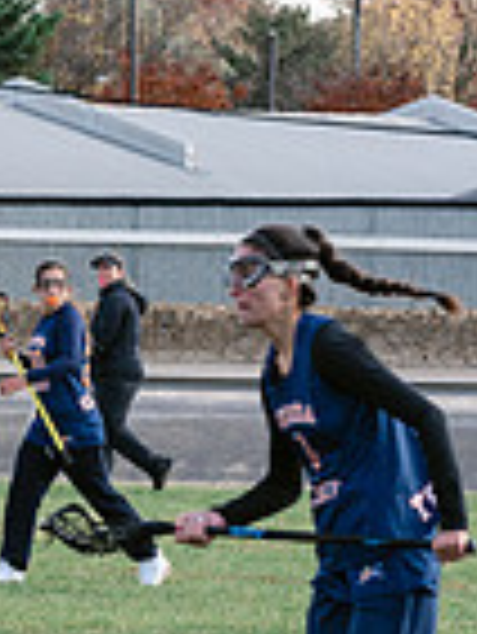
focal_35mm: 435
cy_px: 483
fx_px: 7980
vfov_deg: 4.6
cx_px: -824
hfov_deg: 3.4
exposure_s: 1/800
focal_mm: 110
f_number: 7.1
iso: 400
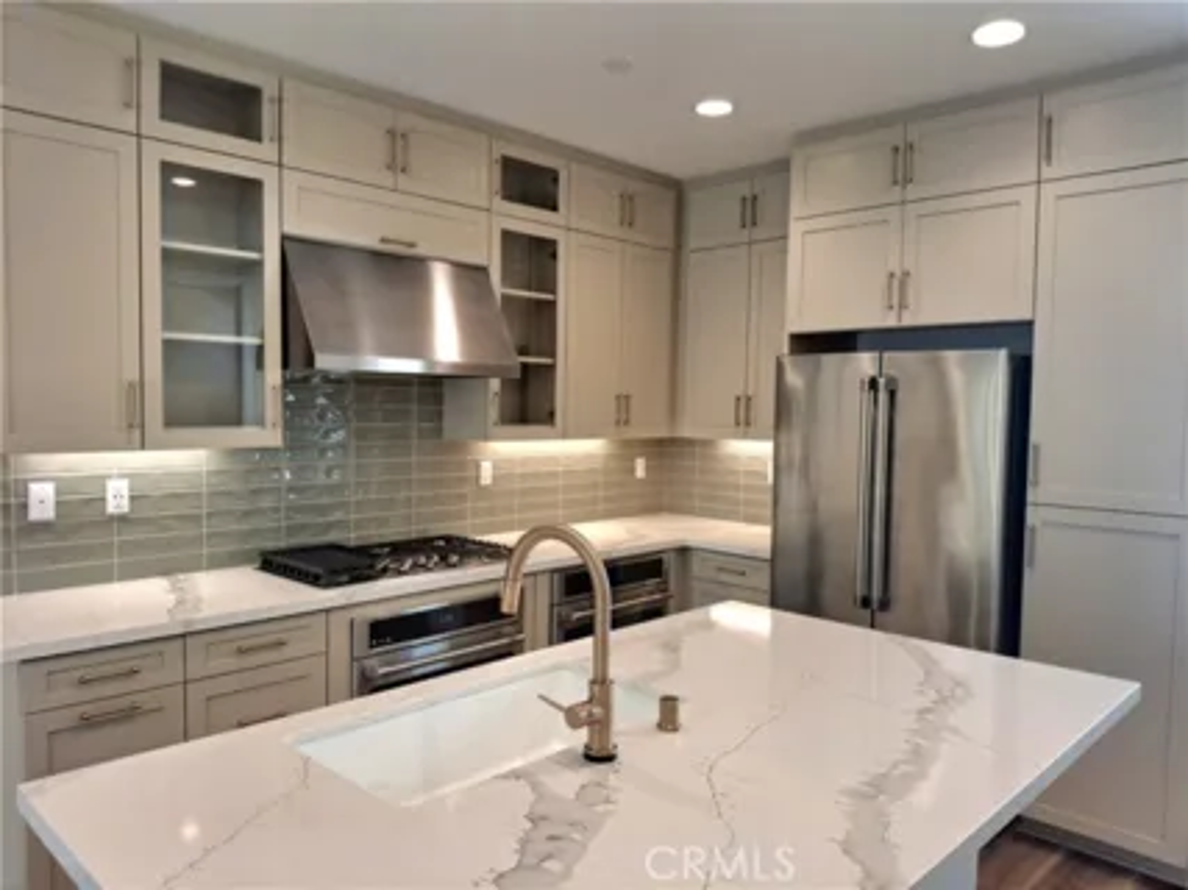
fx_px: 858
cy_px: 445
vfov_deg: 54.9
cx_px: 594
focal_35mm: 25
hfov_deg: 69.4
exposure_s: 1/120
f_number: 1.8
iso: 64
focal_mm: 4.69
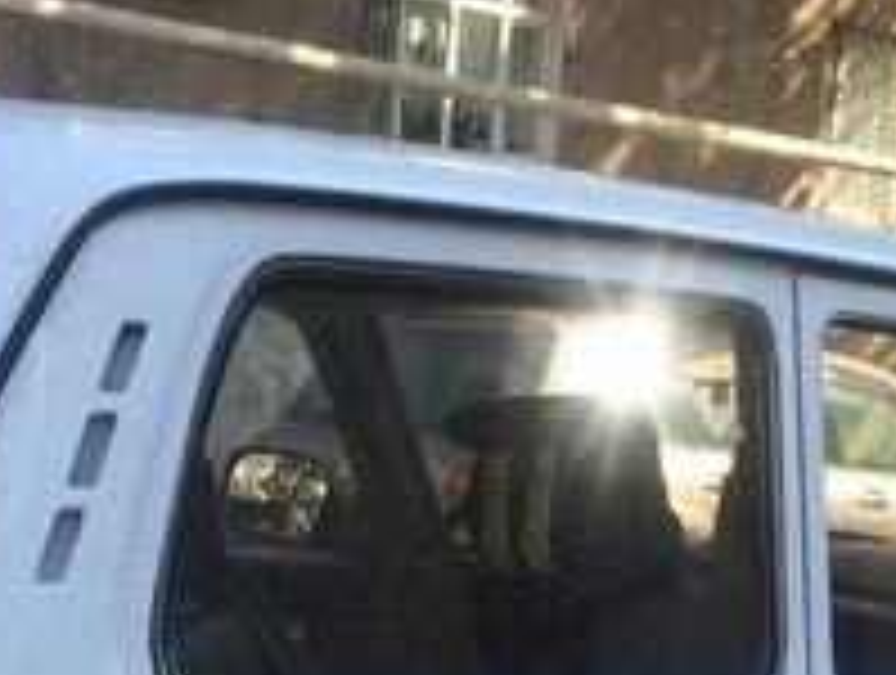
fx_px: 2489
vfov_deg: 14.6
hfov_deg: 20.4
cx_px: 342
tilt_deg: -14.3
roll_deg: -2.6
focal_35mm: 96
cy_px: 961
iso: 32
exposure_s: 1/622
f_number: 2.2
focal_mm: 4.15
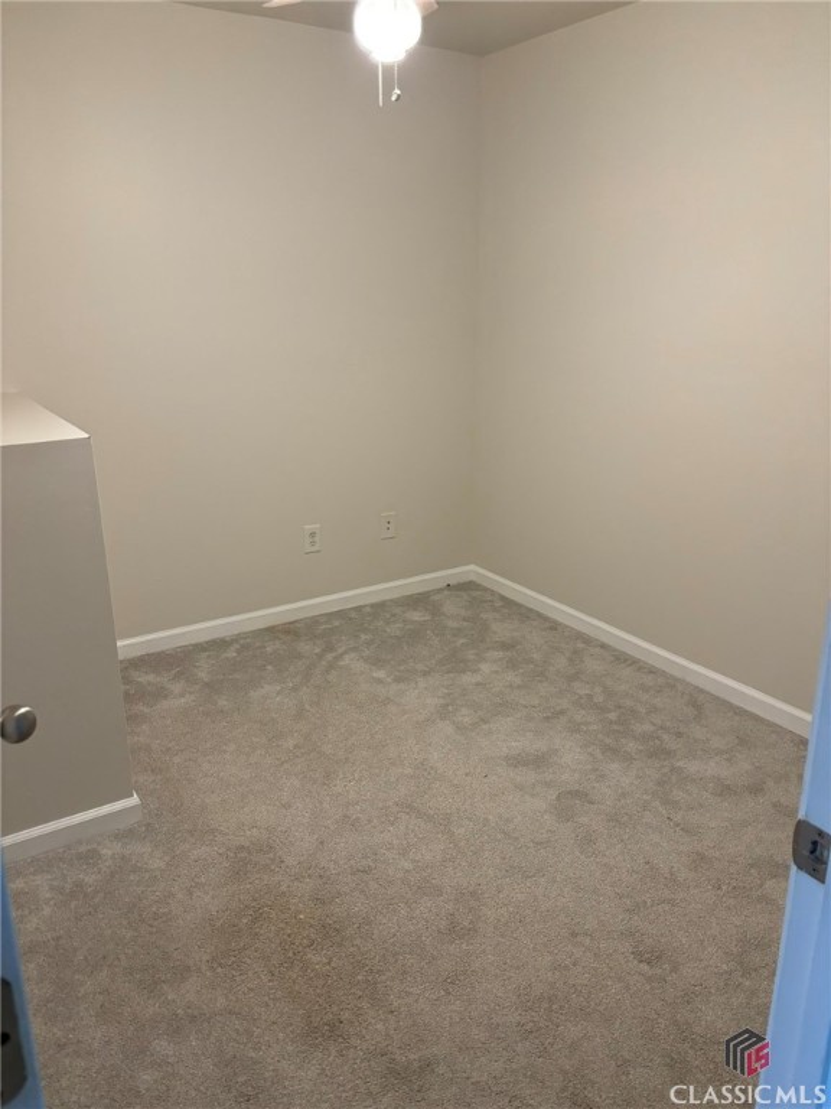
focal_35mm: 26
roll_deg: +0.3
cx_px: 416
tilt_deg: -15.2
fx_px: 832
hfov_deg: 53.1
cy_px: 554
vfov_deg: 67.3
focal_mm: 5.96
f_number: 1.6
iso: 250
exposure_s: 1/60
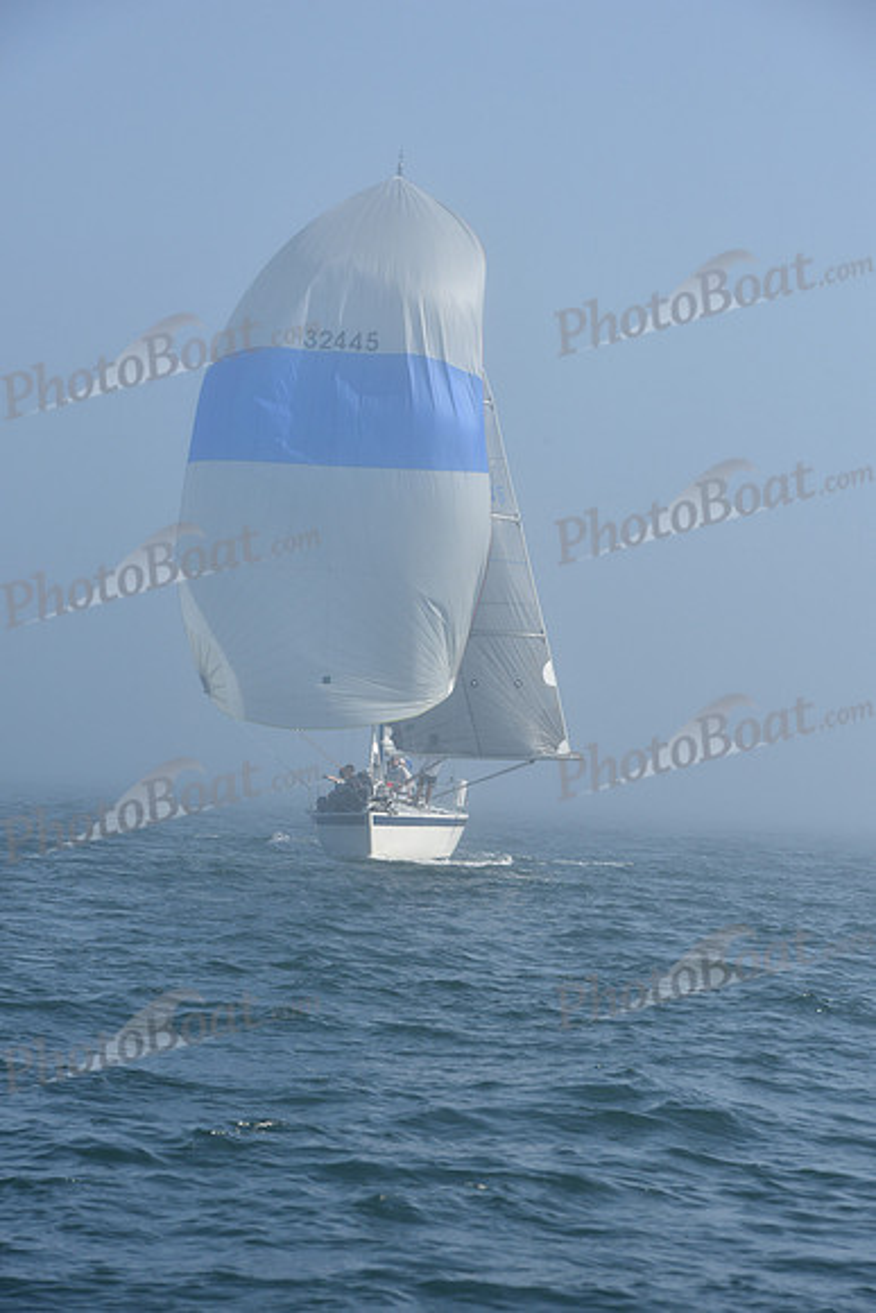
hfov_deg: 11.0
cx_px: 438
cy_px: 656
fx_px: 4559
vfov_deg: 16.4
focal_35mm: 125
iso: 320
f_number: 9
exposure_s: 1/1250
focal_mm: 125
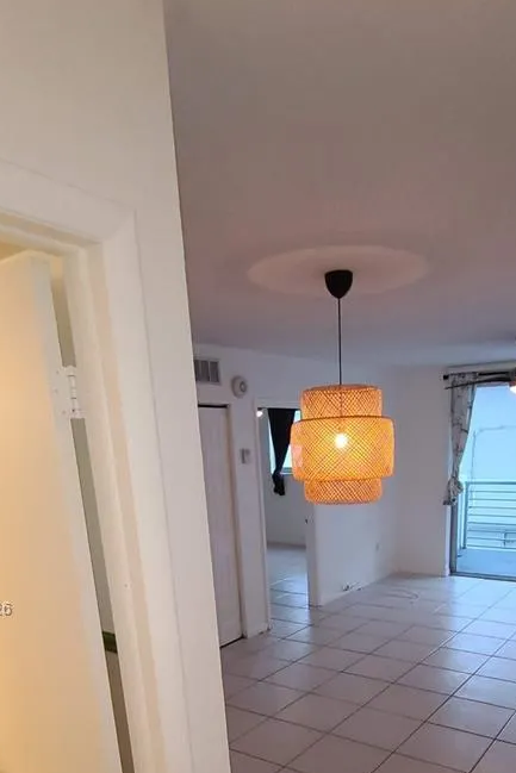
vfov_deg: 65.5
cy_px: 610
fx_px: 537
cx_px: 327
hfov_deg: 50.7
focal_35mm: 25
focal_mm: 2.2
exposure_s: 1/60
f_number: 2.2
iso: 250
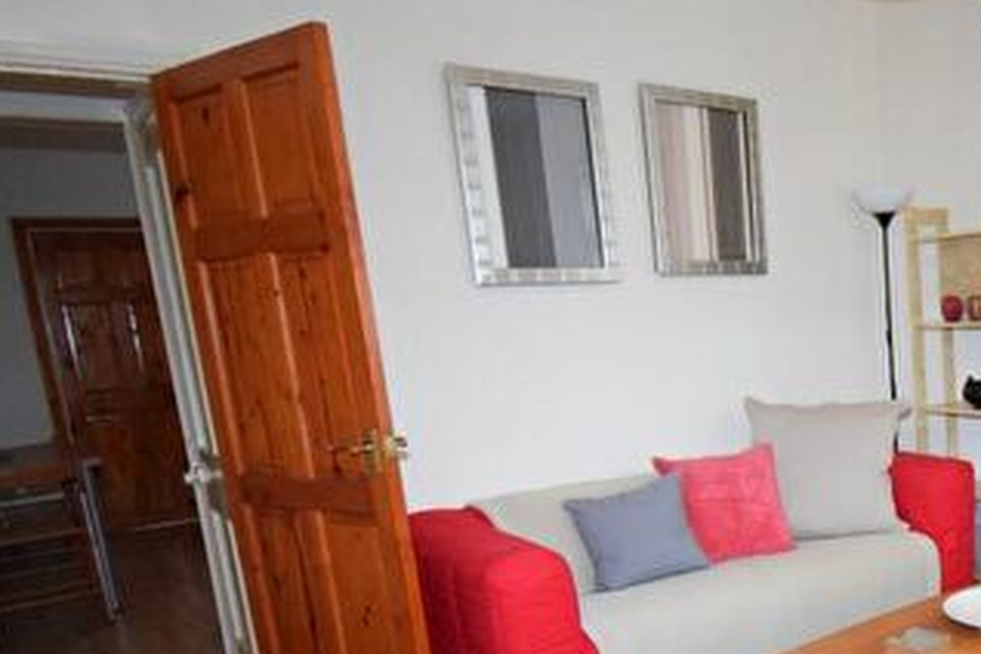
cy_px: 507
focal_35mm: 33
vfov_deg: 38.7
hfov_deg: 49.6
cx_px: 919
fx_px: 899
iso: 3200
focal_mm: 10
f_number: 4.5
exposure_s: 1/60
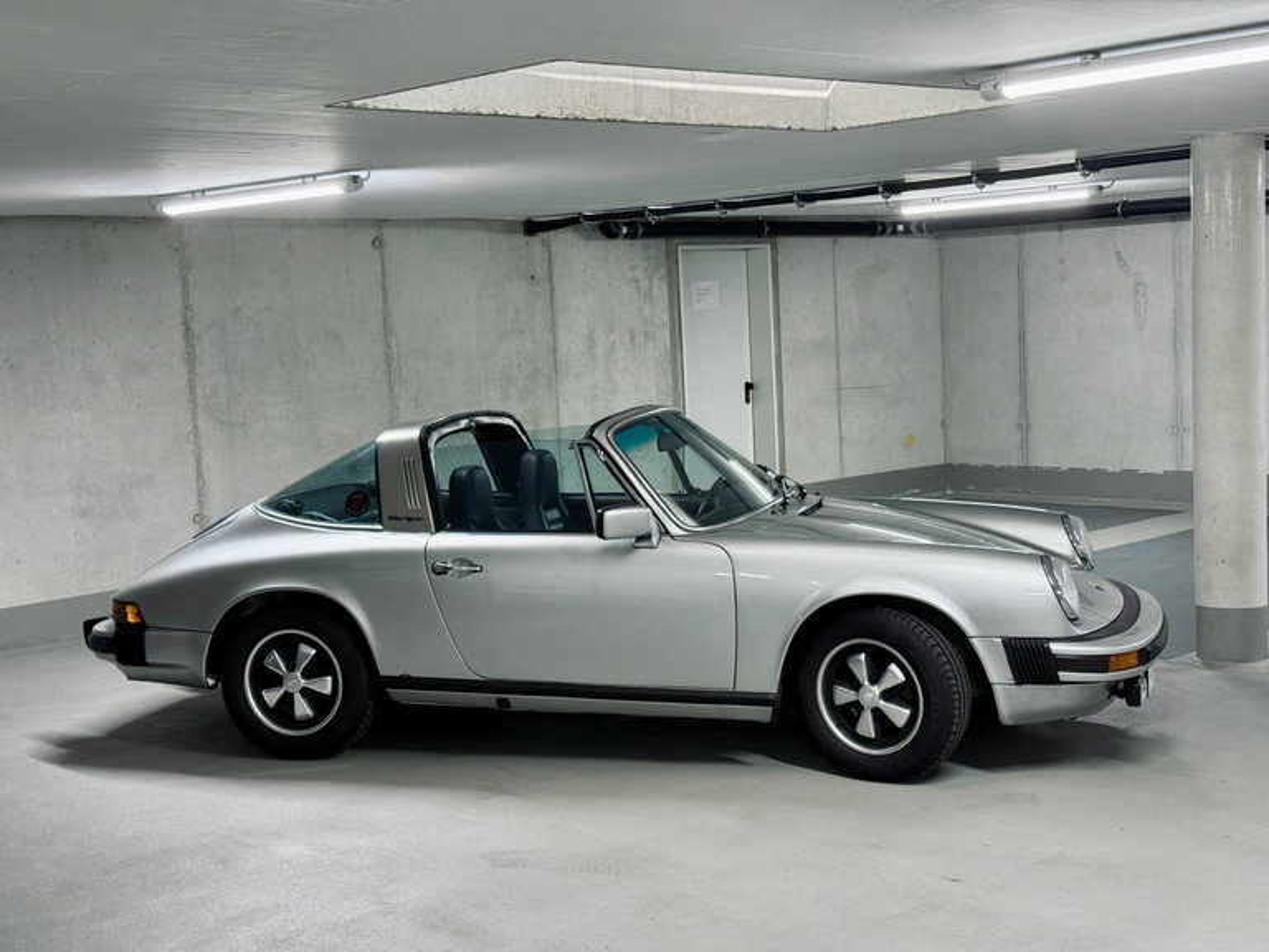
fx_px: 1760
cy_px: 476
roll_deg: +2.6
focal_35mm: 48
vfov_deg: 30.3
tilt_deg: -6.1
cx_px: 634
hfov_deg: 39.7
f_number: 1.78
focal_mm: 6.76
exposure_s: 1/50
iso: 100
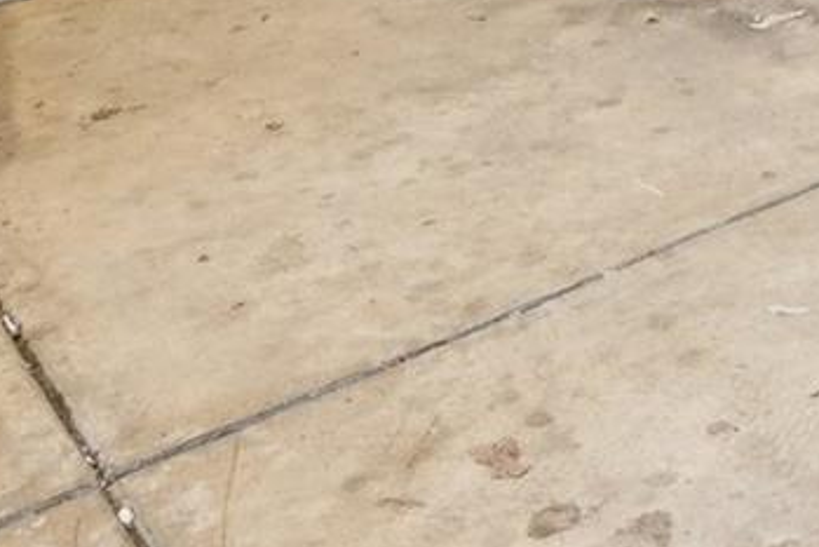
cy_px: -533
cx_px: 983
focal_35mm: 65
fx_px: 1479
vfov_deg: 16.3
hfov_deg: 27.3
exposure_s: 1/1.67
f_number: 8
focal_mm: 14
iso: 400
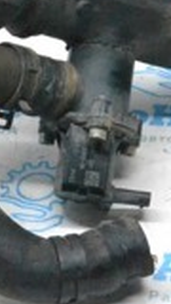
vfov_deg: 12.9
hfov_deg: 7.4
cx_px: 220
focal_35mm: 163
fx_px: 1314
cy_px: -46
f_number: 9
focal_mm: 26
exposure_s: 1/160
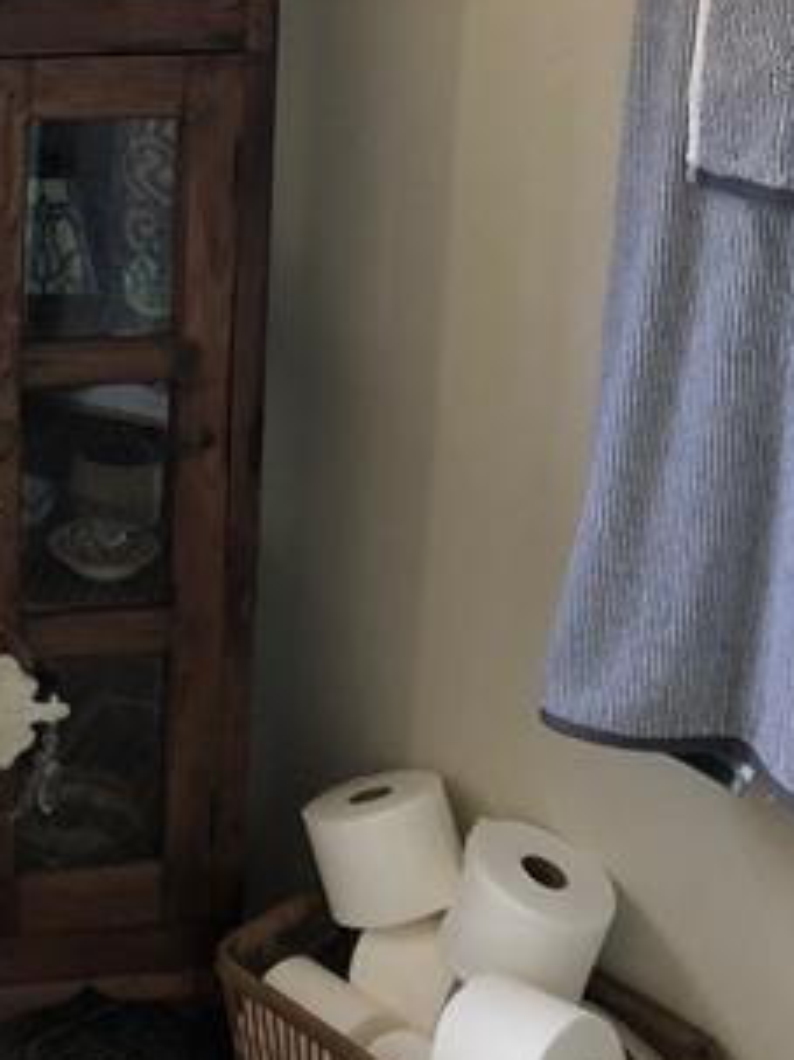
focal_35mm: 71
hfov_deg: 20.0
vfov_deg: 26.1
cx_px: -16
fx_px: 2173
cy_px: 14
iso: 40
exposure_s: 1/17
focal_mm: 3.99
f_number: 1.8
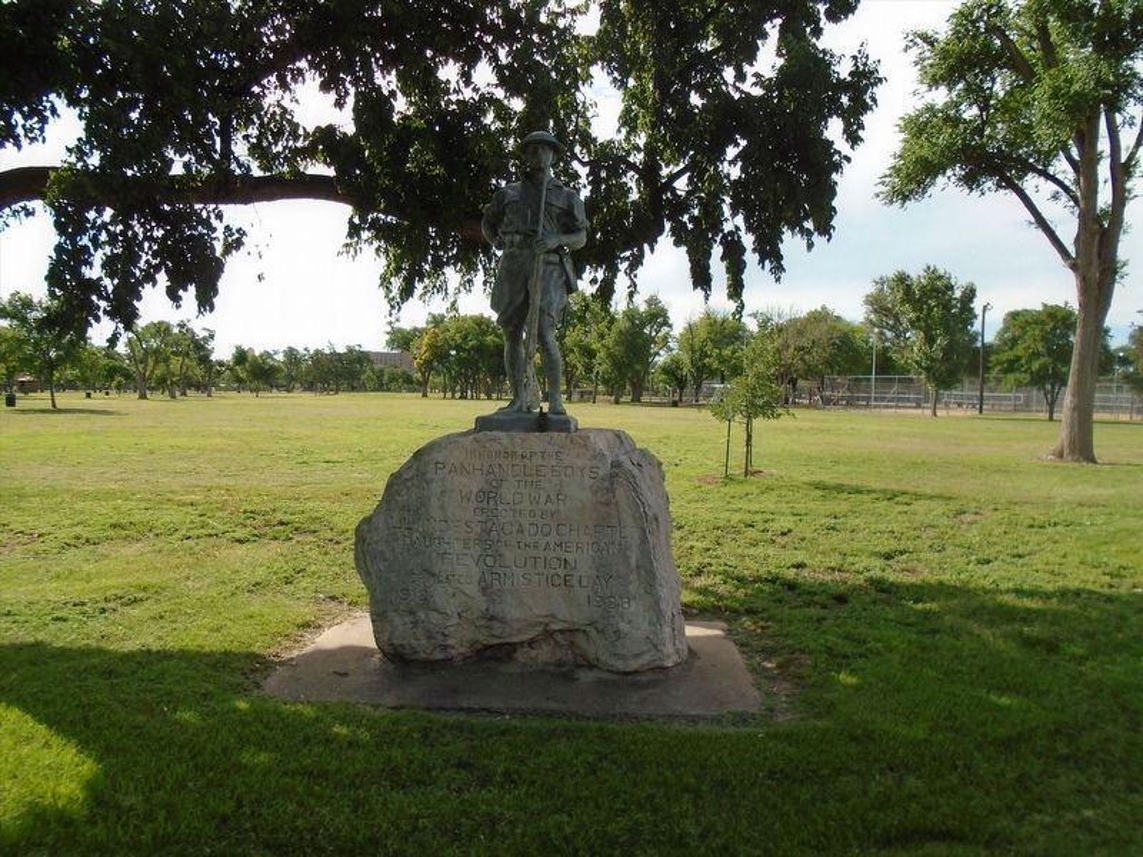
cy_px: 428
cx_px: 572
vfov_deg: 53.1
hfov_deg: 67.3
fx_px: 859
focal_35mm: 26
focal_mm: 4.6
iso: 100
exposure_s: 1/800
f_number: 3.2
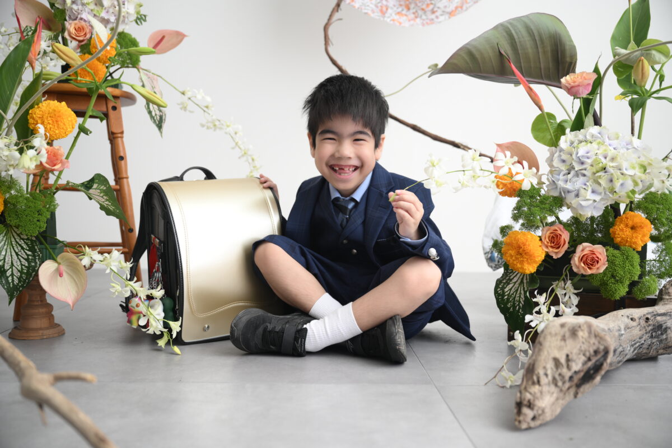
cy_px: 224
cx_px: 336
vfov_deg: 40.0
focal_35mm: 33
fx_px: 616
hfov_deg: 57.2
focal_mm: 33
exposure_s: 1/200
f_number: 2.8
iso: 125
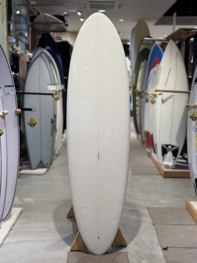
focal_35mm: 48
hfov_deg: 30.3
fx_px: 364
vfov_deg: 39.7
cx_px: 98
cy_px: 132
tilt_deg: -8.0
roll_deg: -0.5
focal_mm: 6.76
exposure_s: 1/100
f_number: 1.78
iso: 50
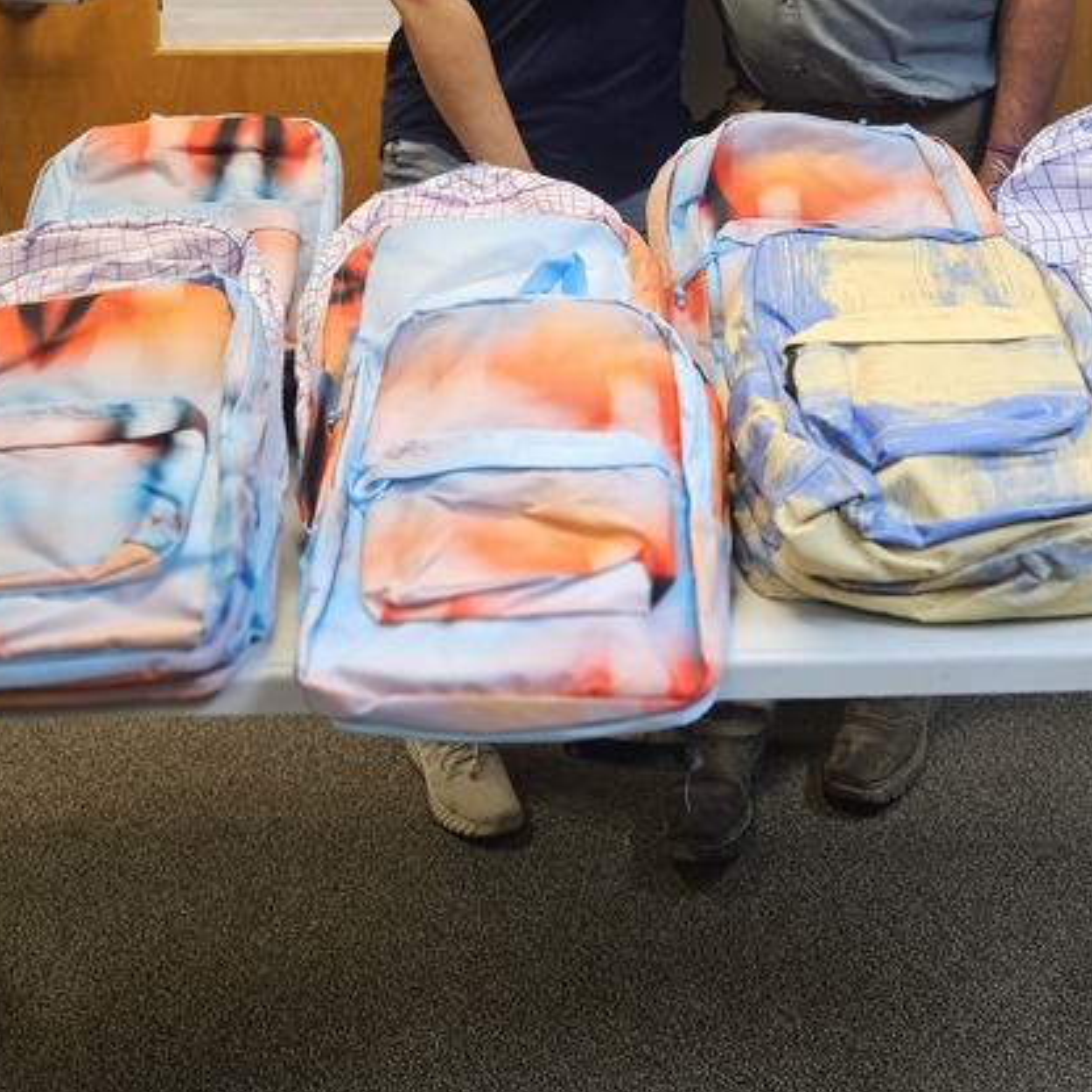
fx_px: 1785
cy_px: 18
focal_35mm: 50
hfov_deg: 34.0
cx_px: 635
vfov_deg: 31.6
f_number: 1.8
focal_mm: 5.4
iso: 250
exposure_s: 1/120
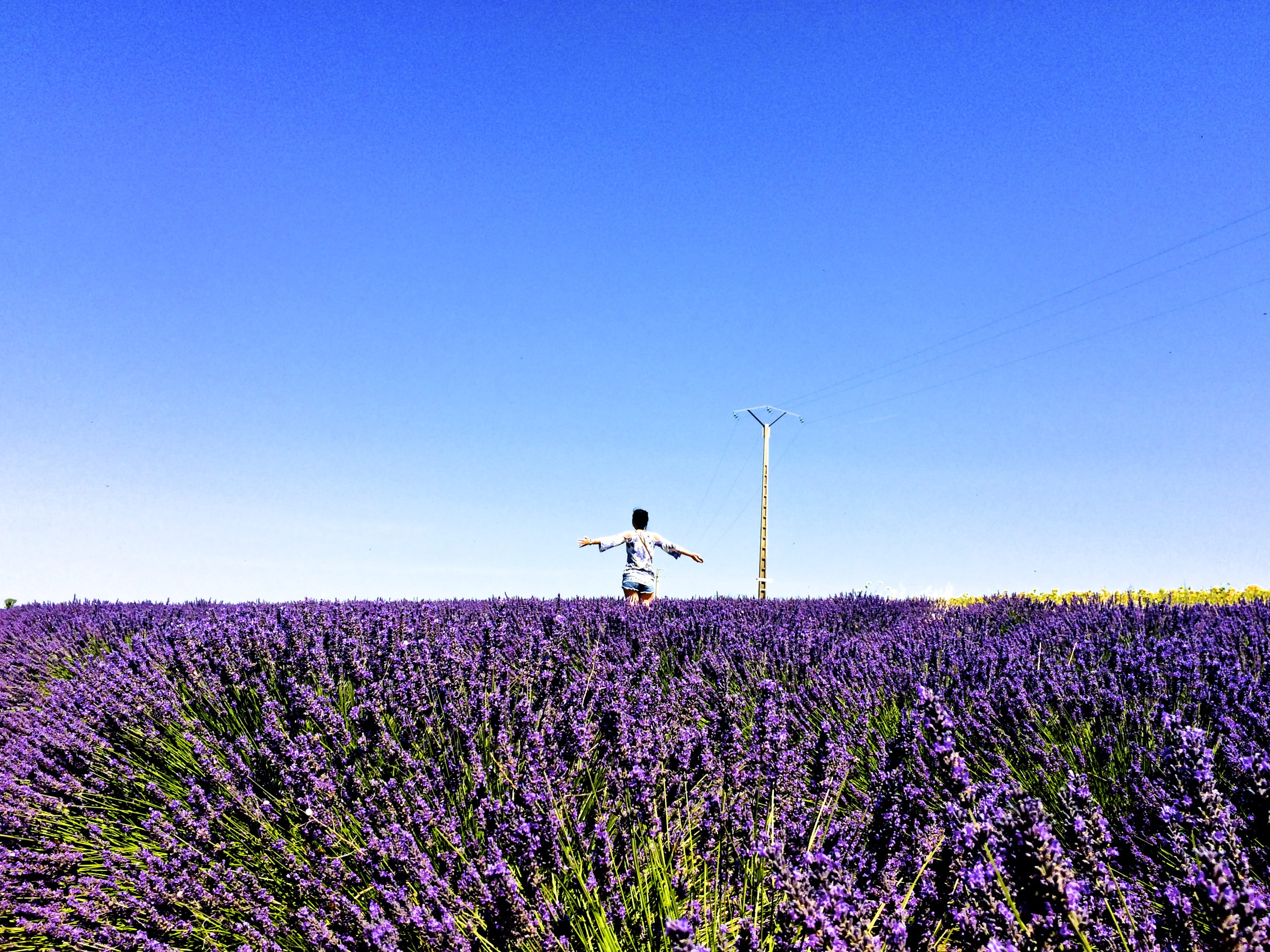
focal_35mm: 29
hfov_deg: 61.7
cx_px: 635
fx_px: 1064
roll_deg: -1.0
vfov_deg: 48.2
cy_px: 476
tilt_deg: +9.0
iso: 32
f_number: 2.2
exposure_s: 1/2415
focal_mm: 4.15
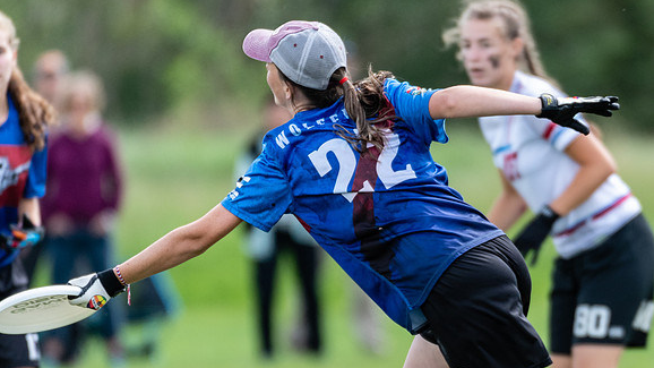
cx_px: 483
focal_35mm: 932
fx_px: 16161
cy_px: 275
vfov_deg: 1.3
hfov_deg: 2.3
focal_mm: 400
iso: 560
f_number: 4
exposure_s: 1/1250
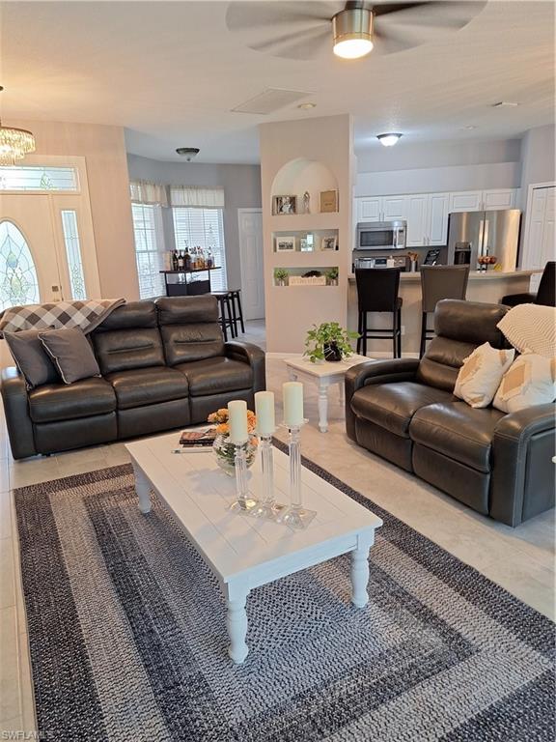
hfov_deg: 58.9
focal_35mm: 23
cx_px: 278
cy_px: 371
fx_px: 493
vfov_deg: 73.9
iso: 80
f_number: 1.8
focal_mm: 5.54
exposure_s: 1/40
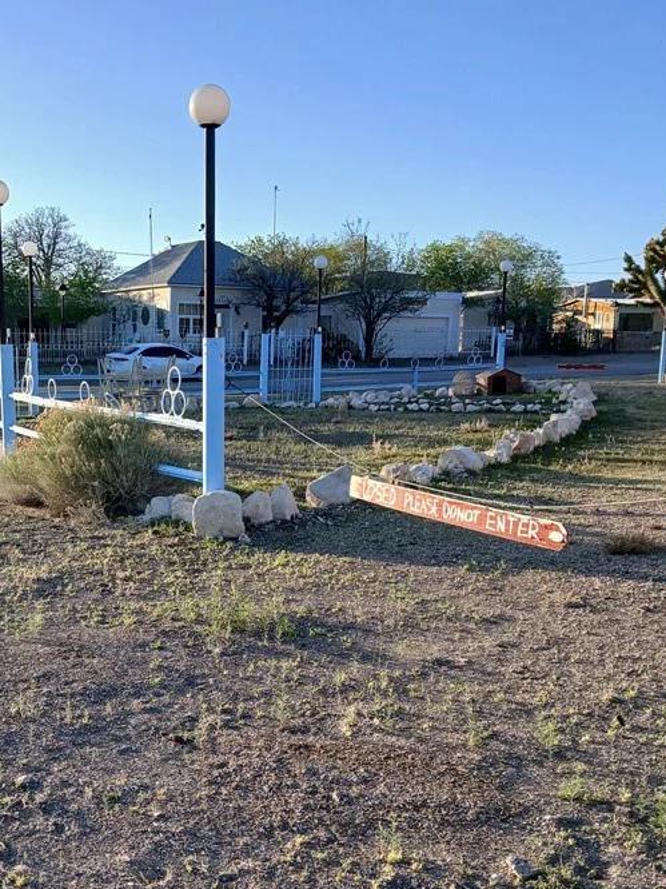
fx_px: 1027
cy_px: 574
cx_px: 192
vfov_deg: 46.3
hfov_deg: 35.4
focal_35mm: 40
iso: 20
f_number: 1.8
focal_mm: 3.98
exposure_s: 1/304
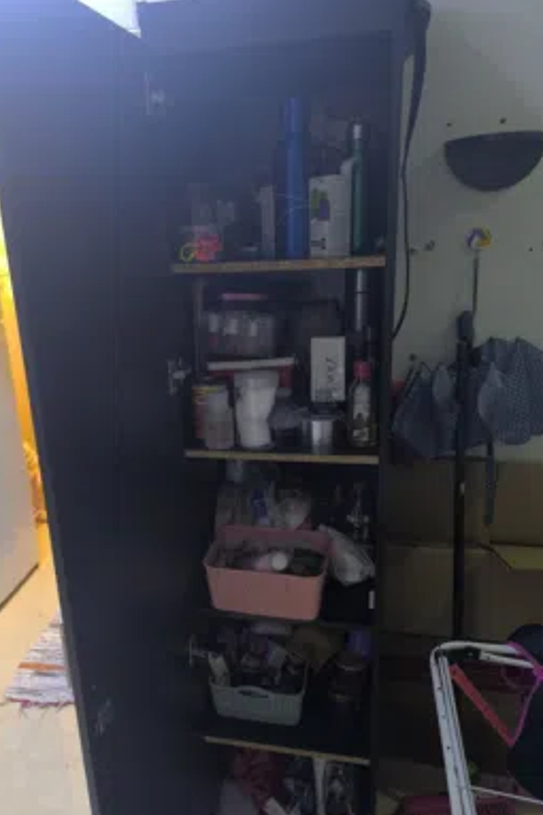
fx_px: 566
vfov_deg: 71.5
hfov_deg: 51.1
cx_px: 238
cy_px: 421
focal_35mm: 25
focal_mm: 6.14
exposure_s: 1/50
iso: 500
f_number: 1.65
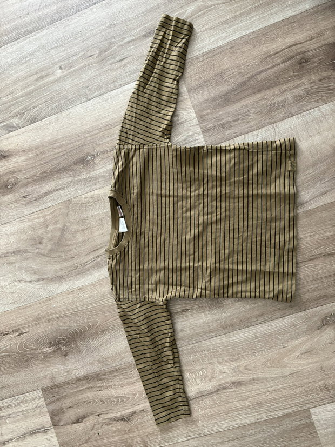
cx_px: 168
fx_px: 336
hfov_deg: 53.1
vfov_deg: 67.3
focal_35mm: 26
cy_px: 224
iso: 640
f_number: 1.6
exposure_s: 1/31
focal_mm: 5.96
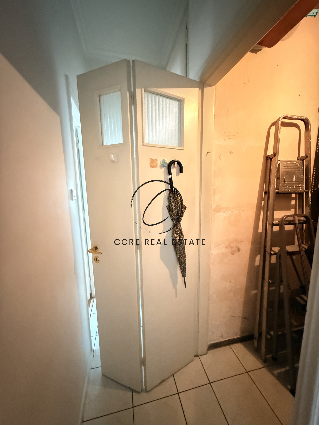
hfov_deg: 85.7
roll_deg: +0.7
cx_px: 160
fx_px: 172
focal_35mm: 14
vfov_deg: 102.1
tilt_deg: -7.0
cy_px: 212
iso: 1250
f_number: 2.2
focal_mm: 2.22
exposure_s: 1/33
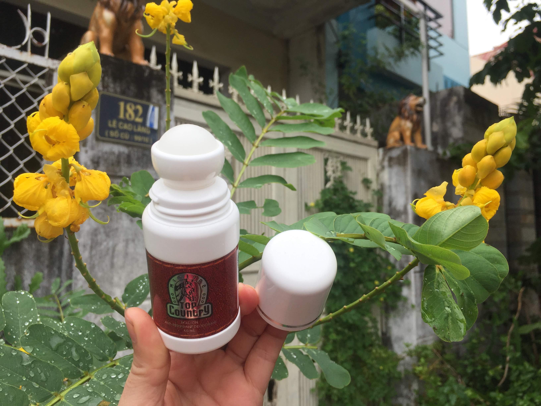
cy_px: 203
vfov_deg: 48.2
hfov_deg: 61.7
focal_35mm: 29
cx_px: 270
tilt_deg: +7.5
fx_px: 453
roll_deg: -0.8
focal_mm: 4.15
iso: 32
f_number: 2.2
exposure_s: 1/942
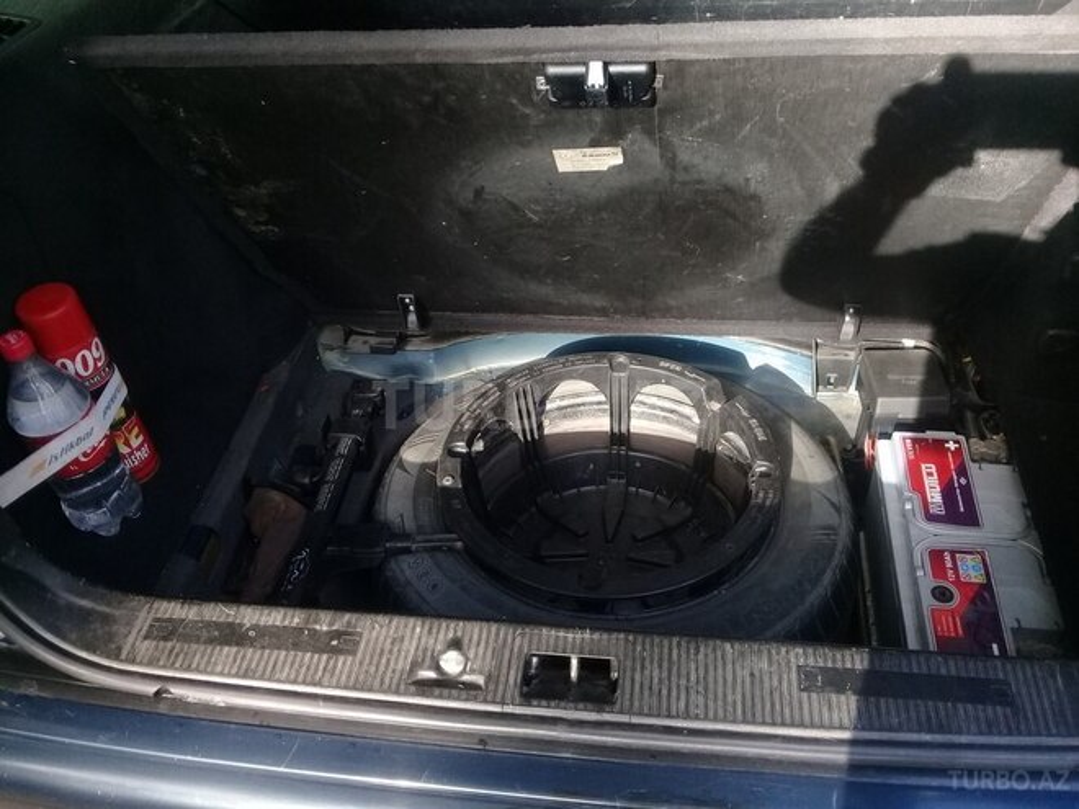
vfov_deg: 45.4
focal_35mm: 31
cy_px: 404
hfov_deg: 58.4
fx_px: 966
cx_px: 540
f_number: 2.2
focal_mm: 3.3
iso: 100
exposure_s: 1/120
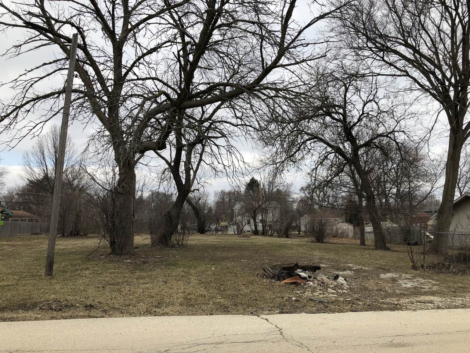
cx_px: 235
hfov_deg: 63.4
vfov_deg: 49.7
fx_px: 380
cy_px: 176
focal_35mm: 28
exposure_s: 1/1350
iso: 20
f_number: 1.8
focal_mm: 3.99
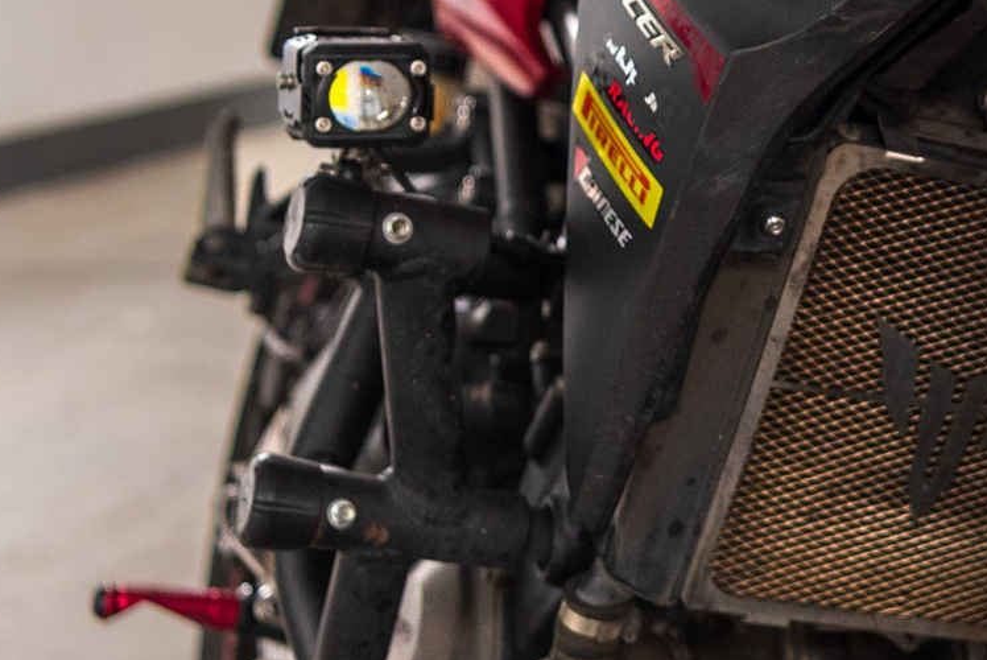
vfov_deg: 10.5
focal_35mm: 130
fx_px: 3567
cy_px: -23
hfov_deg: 14.8
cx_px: 1395
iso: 500
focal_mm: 36
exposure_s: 1/50
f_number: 2.8
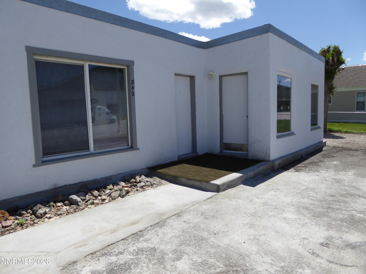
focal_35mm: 24
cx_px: 183
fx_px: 254
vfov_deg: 56.8
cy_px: 137
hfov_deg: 71.6
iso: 100
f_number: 3.3
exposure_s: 1/1300
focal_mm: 4.3
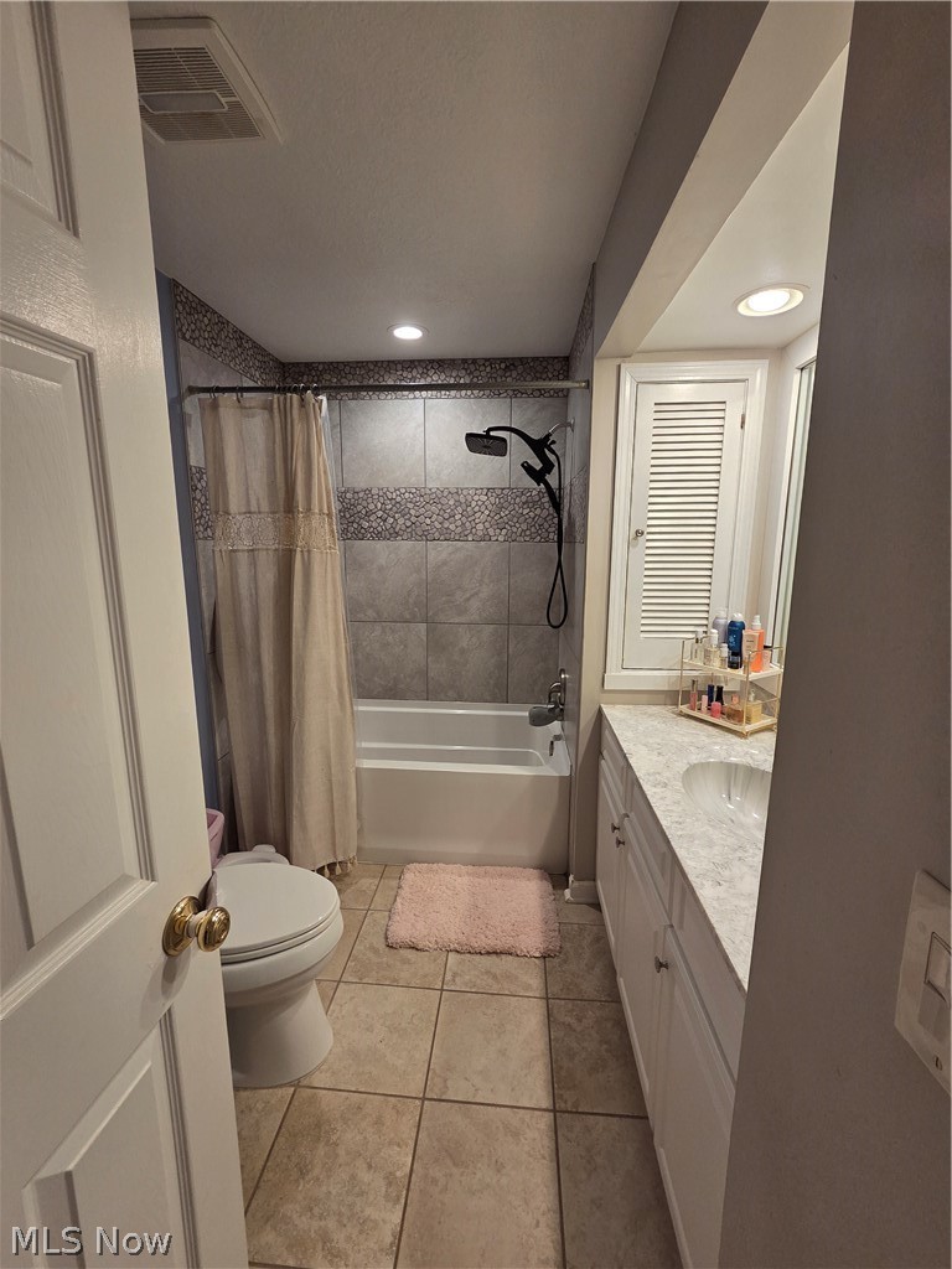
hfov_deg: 89.9
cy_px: 634
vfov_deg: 106.2
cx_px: 476
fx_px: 477
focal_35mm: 13
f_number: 2.2
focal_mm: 2.2
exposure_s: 1/120
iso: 250
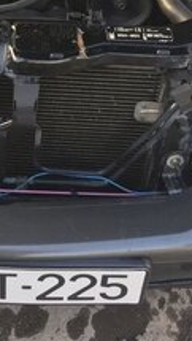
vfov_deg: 26.5
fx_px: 660
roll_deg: -2.1
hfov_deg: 16.2
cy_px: -40
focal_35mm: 73
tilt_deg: -33.6
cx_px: 3
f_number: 2.2
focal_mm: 4.15
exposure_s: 1/100
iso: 50
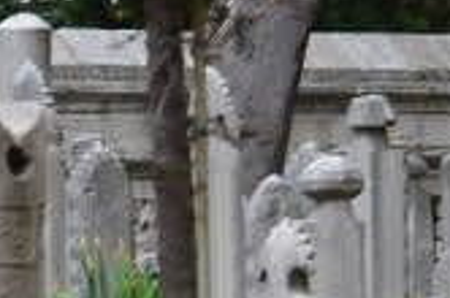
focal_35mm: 347
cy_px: 275
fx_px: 4329
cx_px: -507
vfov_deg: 3.9
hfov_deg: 5.8
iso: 200
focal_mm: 32
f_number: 2.8
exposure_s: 1/320
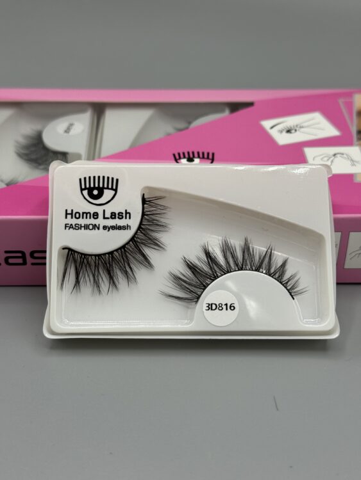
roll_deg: +0.1
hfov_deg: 30.3
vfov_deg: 39.6
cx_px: 180
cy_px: 240
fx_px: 667
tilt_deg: -37.2
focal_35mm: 48
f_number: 1.78
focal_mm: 6.86
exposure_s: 1/1427
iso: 64
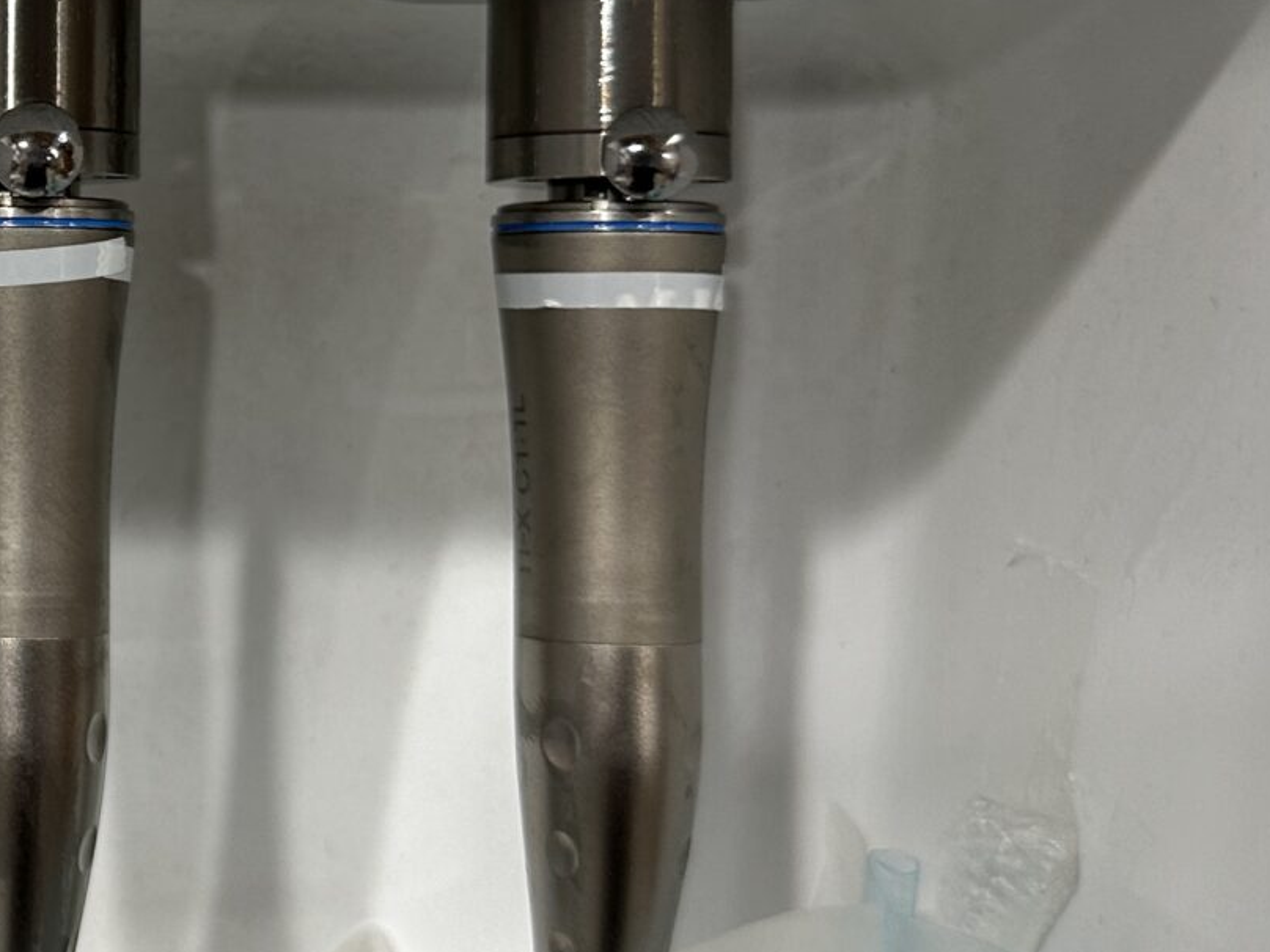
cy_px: 284
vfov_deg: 19.3
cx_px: -256
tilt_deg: -34.3
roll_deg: -0.8
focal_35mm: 76
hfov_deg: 23.4
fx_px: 2788
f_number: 1.78
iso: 100
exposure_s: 1/121
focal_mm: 6.86
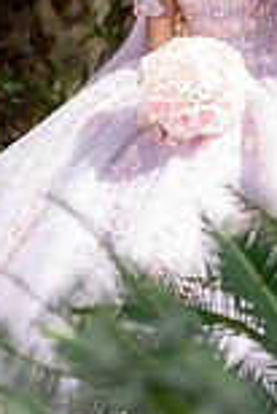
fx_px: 3397
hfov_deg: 4.7
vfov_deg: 7.0
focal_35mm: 295
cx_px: 196
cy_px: 19
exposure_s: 1/1000
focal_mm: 101
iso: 200
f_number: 2.8
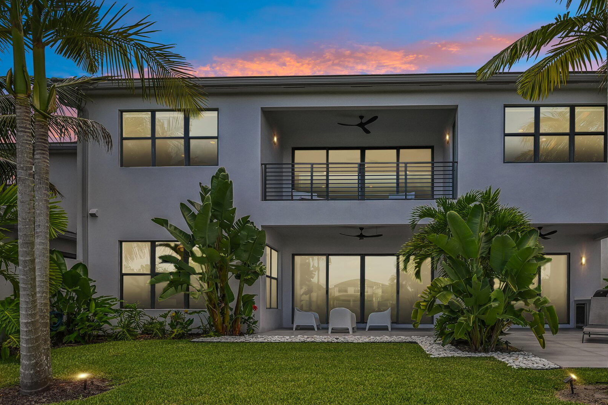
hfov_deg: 73.7
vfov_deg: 53.1
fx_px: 399
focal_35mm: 24
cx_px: 368
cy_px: 257
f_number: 8
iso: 1250
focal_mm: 18.5
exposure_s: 1/1000
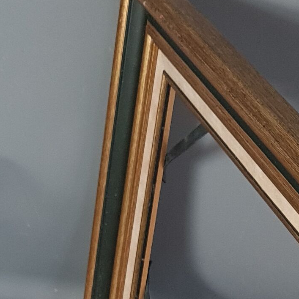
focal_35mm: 65
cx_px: 299
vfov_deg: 23.9
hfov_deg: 25.2
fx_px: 635
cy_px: 369
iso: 100
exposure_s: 1/100
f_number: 1.8
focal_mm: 5.4
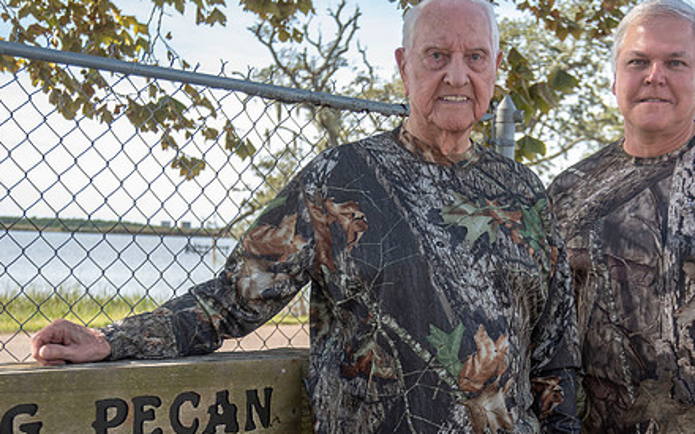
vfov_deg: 18.5
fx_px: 1326
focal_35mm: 70
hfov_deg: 29.2
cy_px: 322
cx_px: 452
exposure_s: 1/160
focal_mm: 45
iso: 100
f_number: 5.6
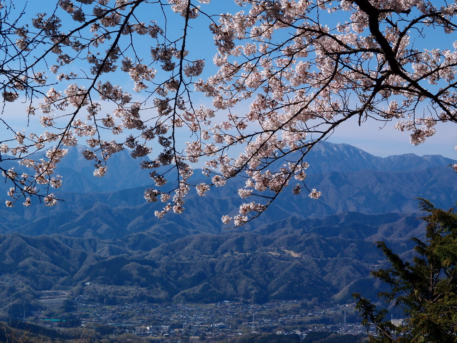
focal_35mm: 84
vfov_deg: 17.6
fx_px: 1109
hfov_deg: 23.3
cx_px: 228
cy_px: 172
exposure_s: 1/1000
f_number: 4.5
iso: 100
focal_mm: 18.15
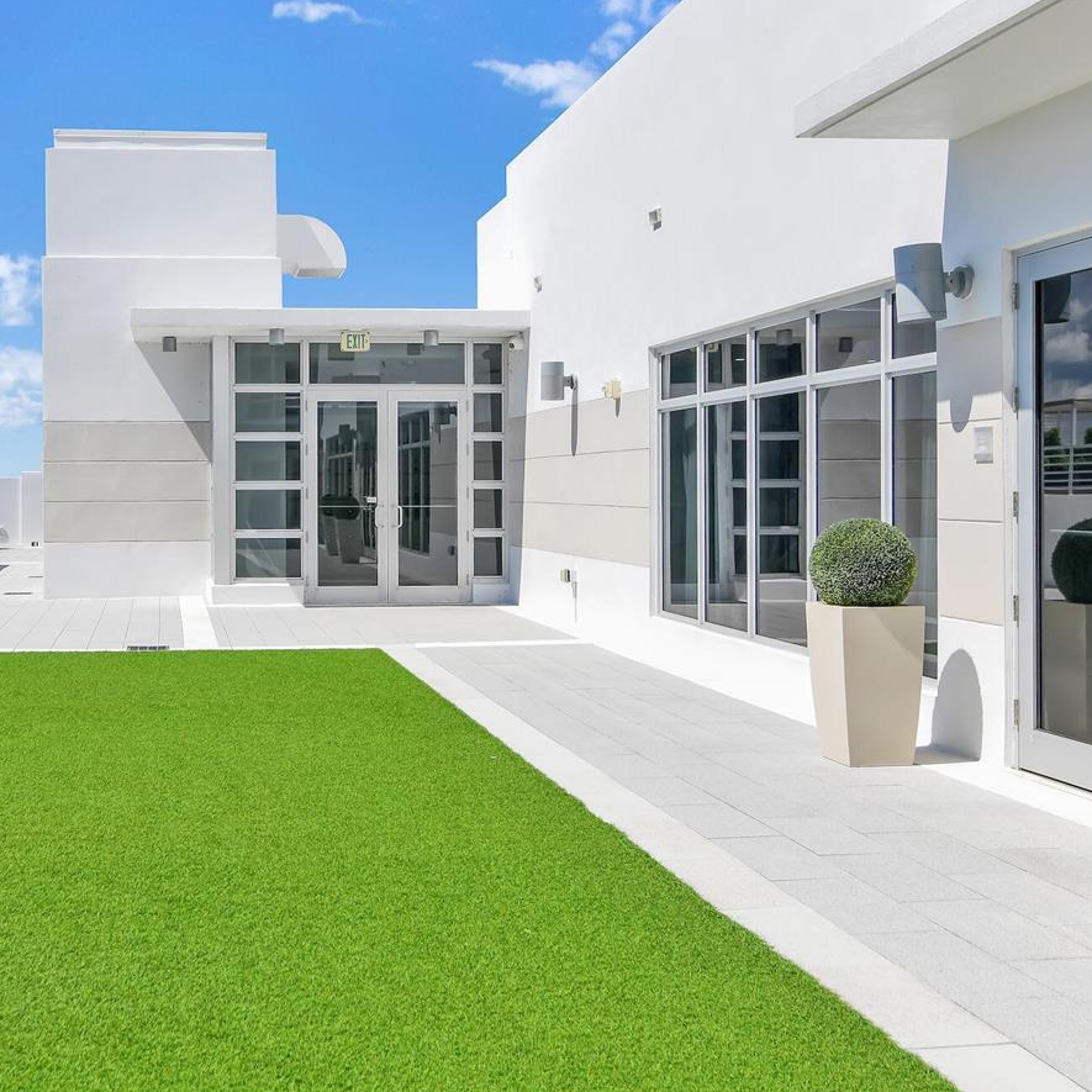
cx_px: 258
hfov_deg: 38.1
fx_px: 1535
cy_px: 457
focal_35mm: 43
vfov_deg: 39.1
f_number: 8
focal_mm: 28
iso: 400
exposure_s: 1/2000
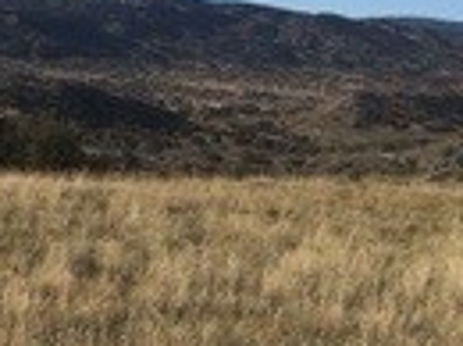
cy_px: 61
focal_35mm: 143
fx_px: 1909
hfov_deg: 12.3
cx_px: -442
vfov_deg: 10.3
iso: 25
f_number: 2.2
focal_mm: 4.15
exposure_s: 1/2262
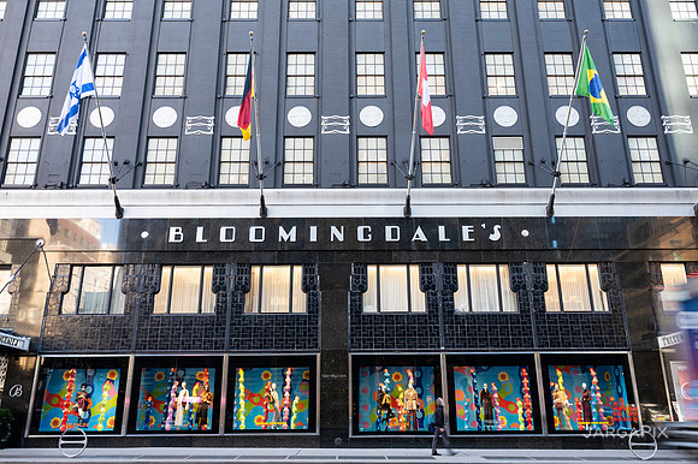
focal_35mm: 27
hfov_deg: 67.5
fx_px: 523
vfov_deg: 47.9
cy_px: 248
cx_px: 348
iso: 100
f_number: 5
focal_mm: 24
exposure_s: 1/15
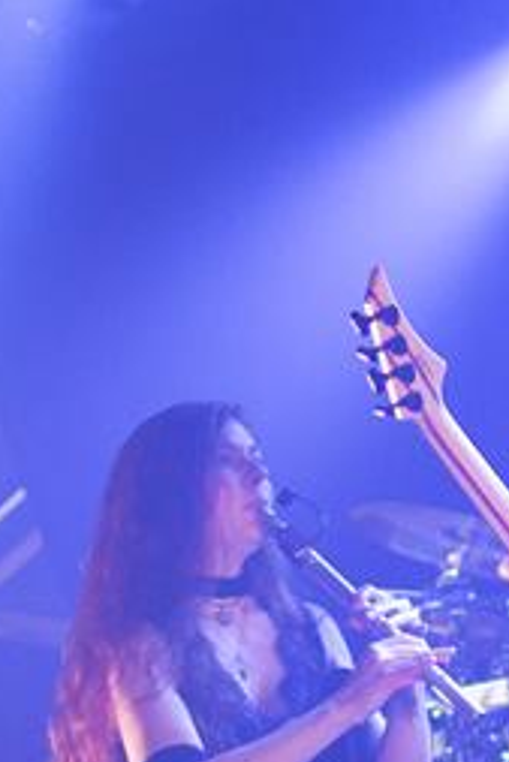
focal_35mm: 149
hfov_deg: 9.1
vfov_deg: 13.6
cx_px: 557
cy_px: 690
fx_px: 3164
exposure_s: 1/250
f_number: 1.8
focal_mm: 35
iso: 560
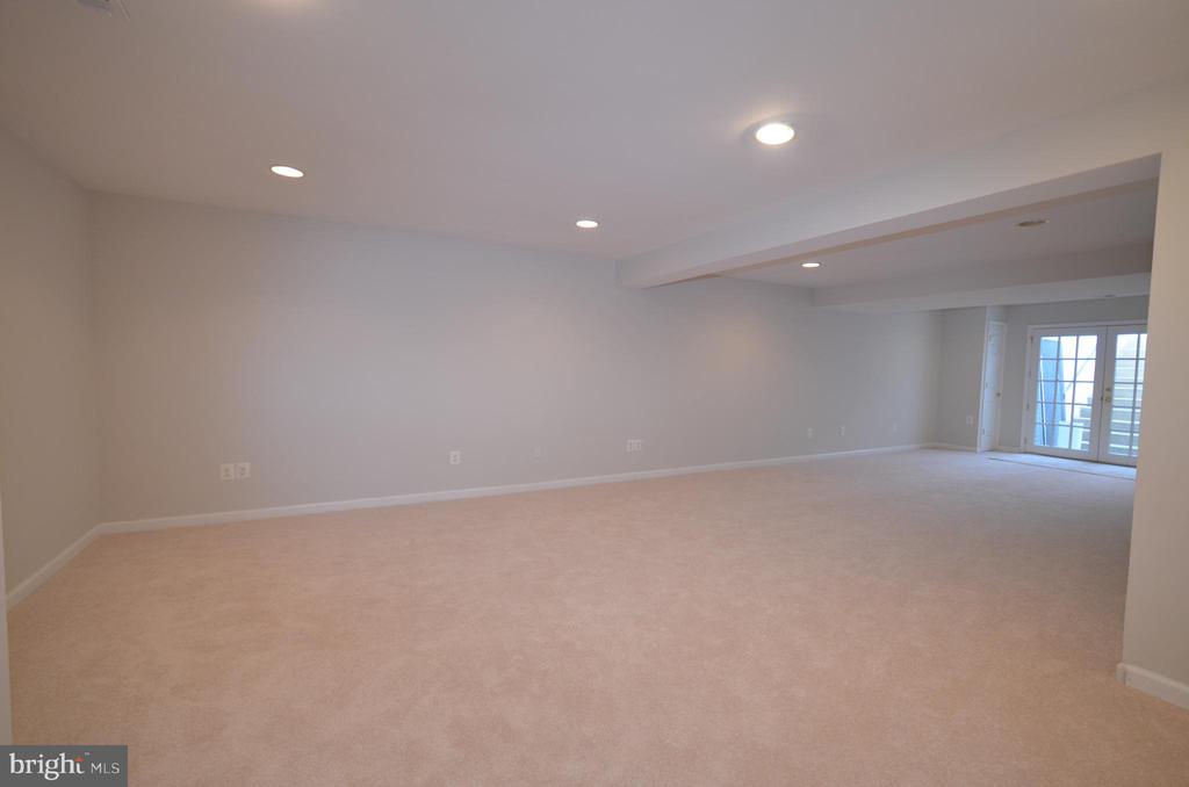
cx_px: 594
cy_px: 394
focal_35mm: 15
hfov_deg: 100.5
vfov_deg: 77.1
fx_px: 494
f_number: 4
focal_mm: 10
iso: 500
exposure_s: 1/60
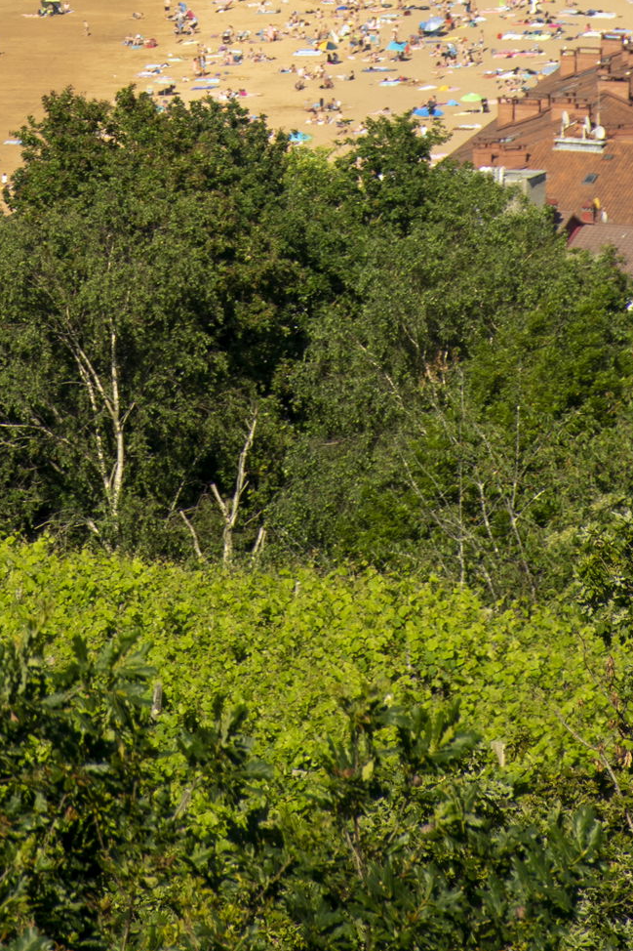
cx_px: 23
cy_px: -386
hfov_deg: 2.8
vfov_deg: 4.1
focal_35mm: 497
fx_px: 13112
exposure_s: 1/640
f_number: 6.3
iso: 100
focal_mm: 112
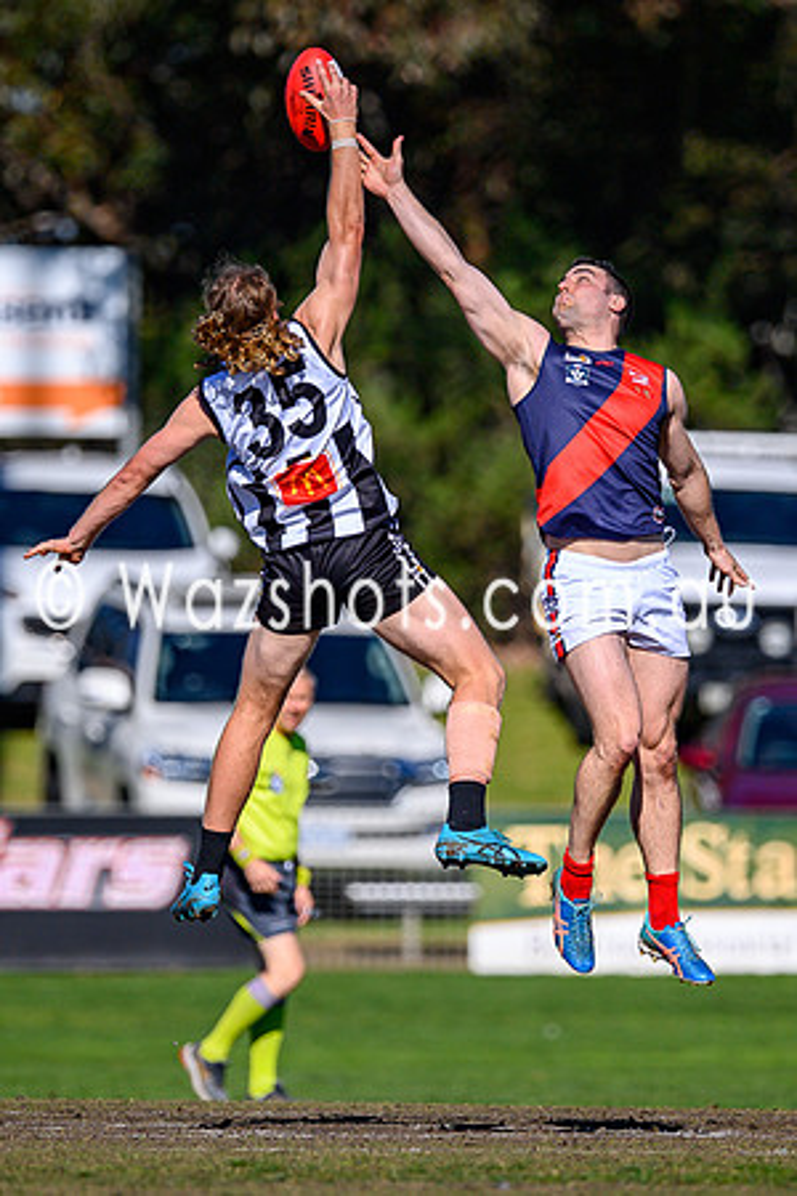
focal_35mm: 883
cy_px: 602
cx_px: 492
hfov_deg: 1.6
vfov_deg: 2.3
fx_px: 29314
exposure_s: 1/3200
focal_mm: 500
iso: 200
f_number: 4
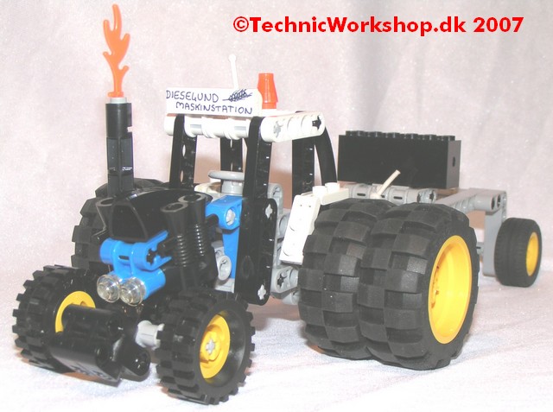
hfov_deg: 30.8
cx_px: 276
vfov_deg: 23.2
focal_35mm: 63
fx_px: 1004
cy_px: 206
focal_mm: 9.7
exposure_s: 1/60
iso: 100
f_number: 5
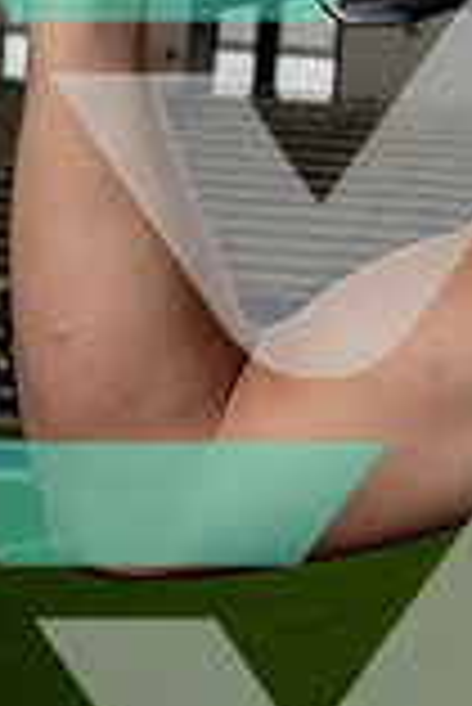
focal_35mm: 140
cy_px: 137
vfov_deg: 14.6
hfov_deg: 9.0
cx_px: 1074
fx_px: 2747
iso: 250
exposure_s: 1/250
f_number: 8
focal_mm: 38
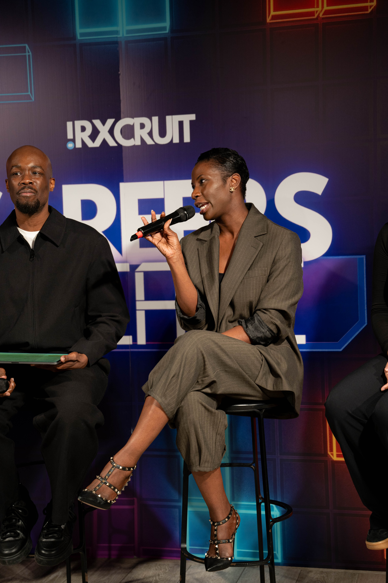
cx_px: 194
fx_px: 1132
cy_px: 292
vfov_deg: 28.8
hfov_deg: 19.5
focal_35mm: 70
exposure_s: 1/100
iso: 320
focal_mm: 70
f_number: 2.8
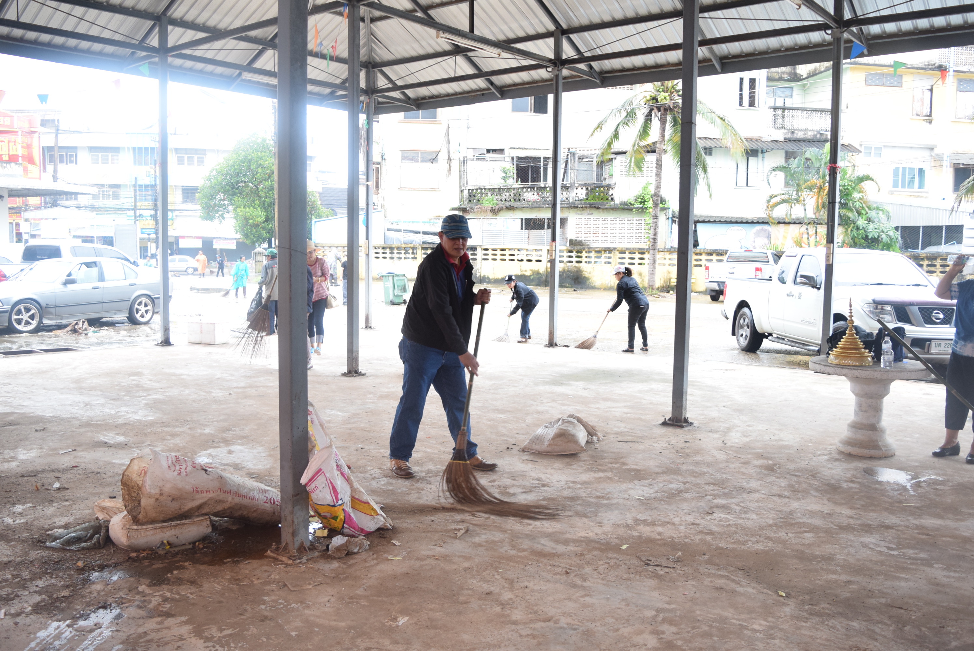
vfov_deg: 41.8
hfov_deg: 59.5
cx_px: 487
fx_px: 853
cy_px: 326
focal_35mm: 32
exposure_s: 1/200
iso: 800
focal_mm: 21
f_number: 3.8
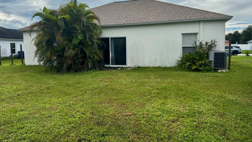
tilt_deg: -5.3
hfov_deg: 69.8
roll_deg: +1.0
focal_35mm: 27
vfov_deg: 42.8
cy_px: 62
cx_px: 127
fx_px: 180
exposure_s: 1/2959
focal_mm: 6.76
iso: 80
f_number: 1.78
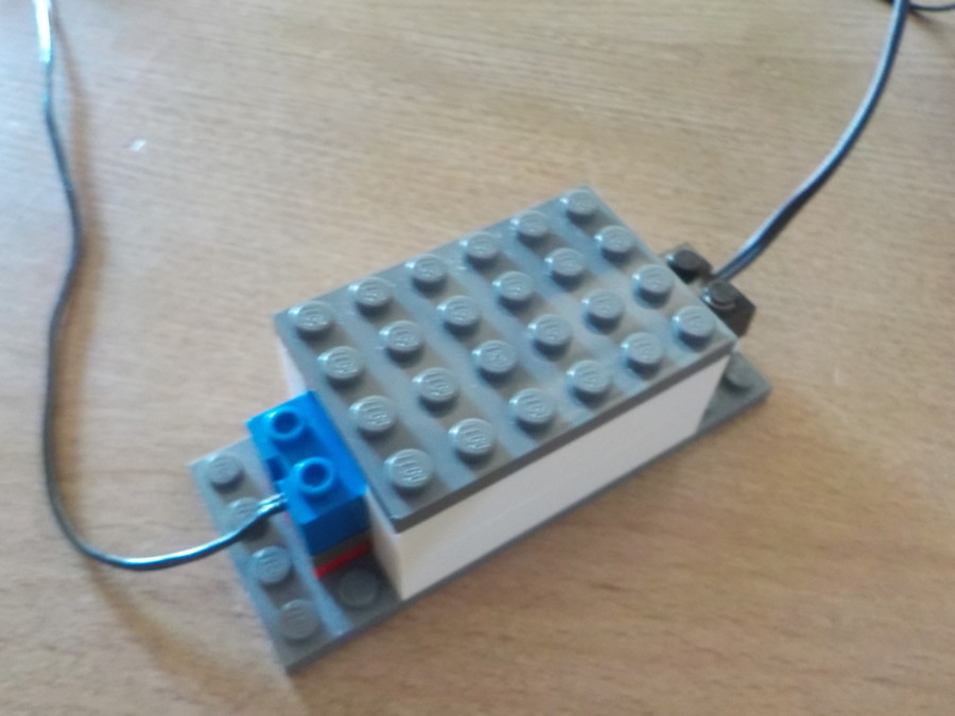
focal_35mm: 30
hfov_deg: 60.0
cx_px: 478
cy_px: 358
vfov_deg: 46.8
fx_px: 828
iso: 560
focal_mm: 4.1
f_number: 3.3
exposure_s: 1/8
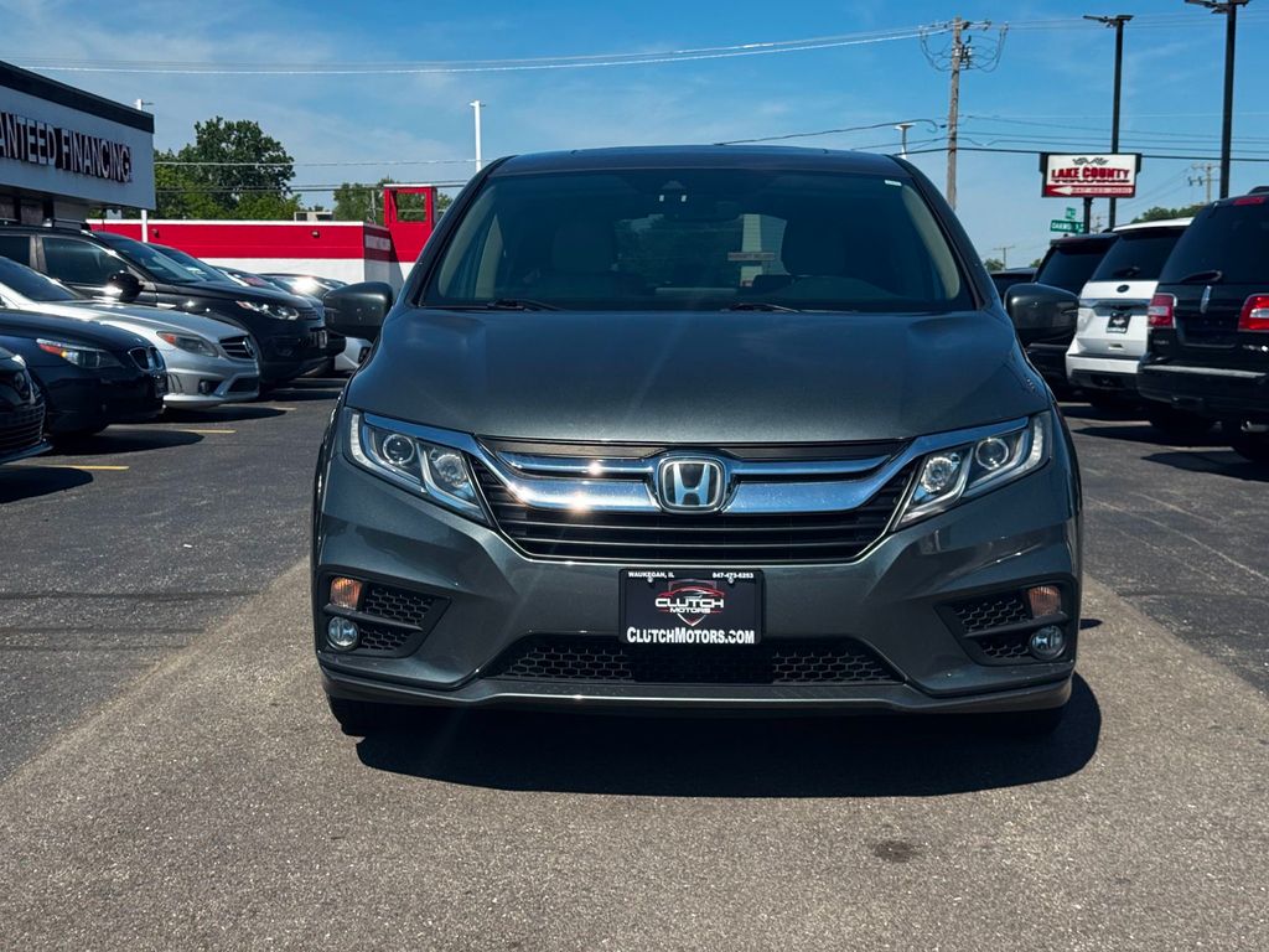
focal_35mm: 48
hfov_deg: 39.7
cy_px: 476
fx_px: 1760
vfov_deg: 30.3
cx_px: 634
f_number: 1.78
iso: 64
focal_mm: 6.76
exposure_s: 1/4049
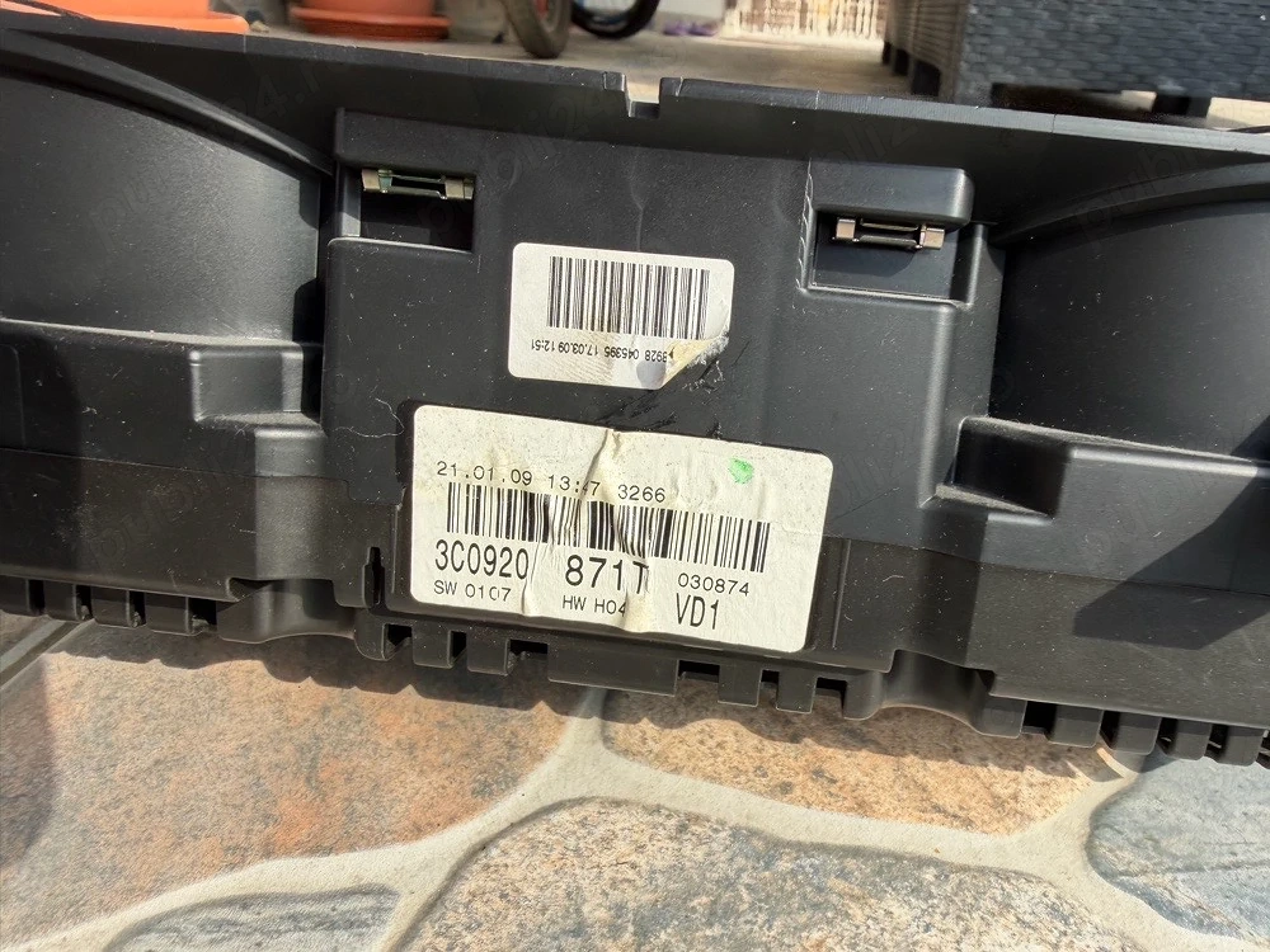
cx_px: 635
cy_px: 476
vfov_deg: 56.8
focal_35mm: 24
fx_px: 881
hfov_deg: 71.6
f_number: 2.2
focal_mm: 2.22
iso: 32
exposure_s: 1/777
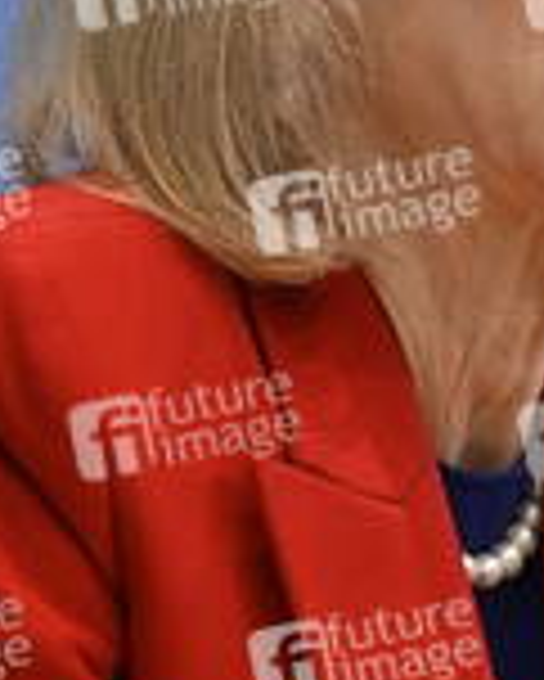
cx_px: 695
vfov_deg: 5.1
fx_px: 7580
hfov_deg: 4.1
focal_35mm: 377
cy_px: 90
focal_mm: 135
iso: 4000
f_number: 7.1
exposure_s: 1/500
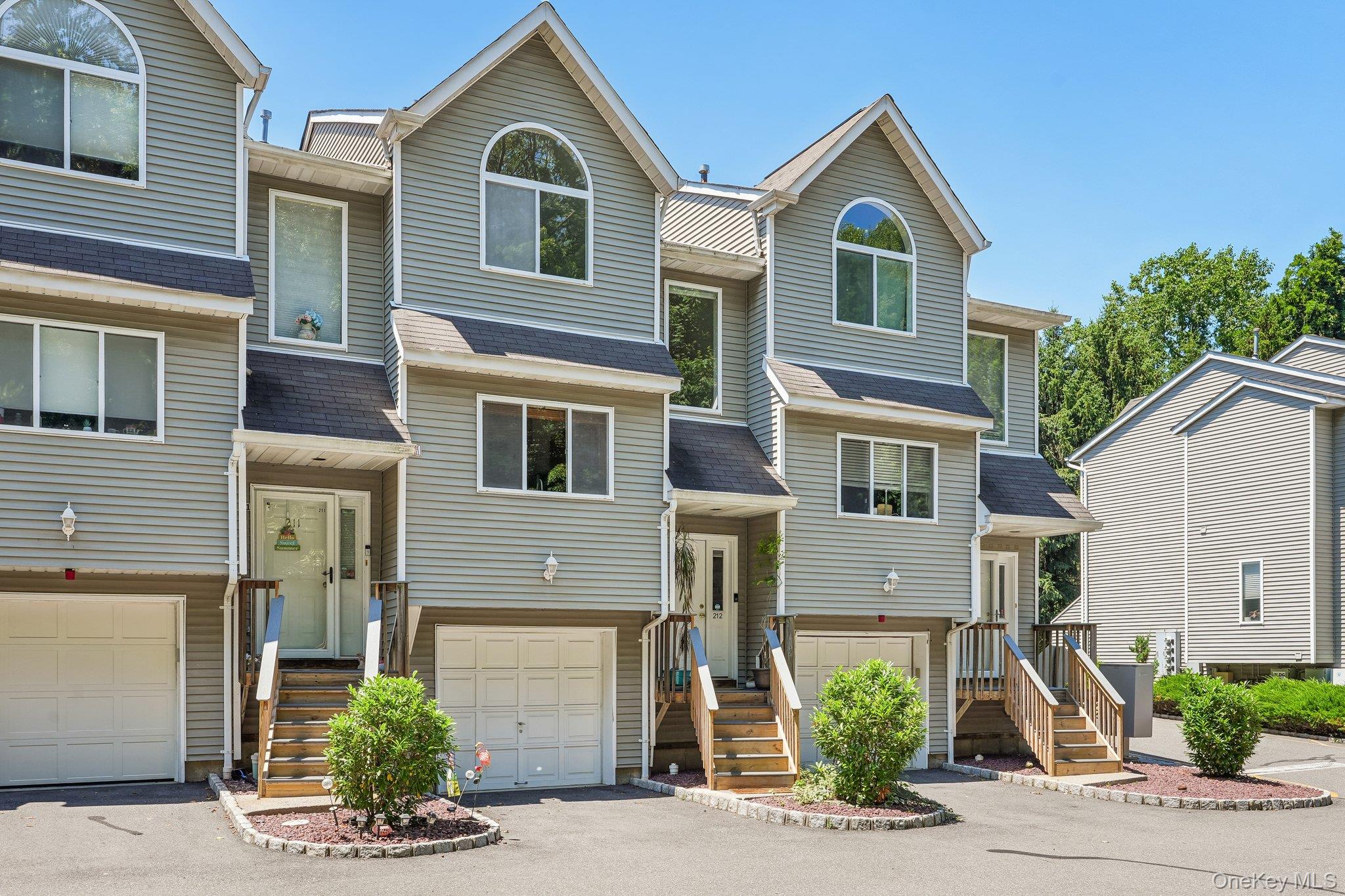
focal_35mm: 30
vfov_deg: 44.3
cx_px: 672
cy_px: 448
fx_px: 1102
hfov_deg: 62.8
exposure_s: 1/80
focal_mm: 29.5
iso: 100
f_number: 8
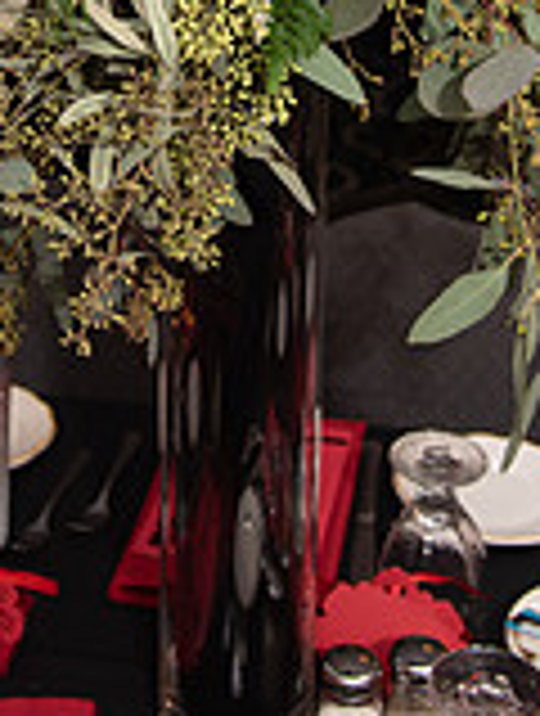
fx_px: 1574
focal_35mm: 76
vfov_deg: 24.1
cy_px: -54
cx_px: 230
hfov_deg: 19.4
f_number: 4
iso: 800
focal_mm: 28
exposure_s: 1/200
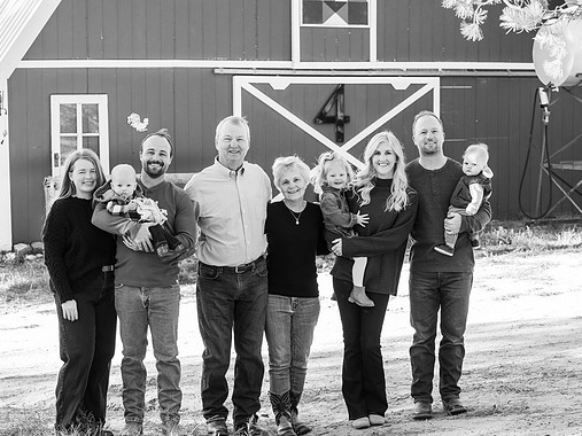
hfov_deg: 25.3
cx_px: 271
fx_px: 1294
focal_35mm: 77
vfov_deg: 19.1
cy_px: 221
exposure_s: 1/320
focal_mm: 70
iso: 1600
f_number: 6.3
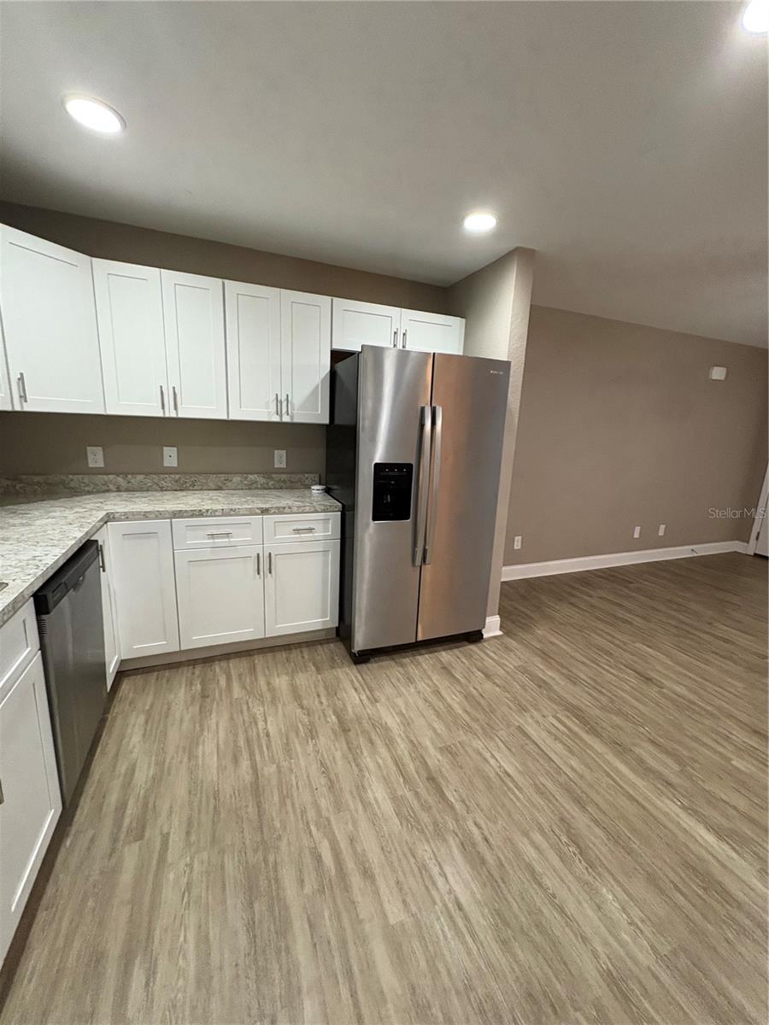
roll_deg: -2.7
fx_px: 415
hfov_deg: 85.7
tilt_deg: -11.4
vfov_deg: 102.1
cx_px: 384
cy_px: 512
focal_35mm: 14
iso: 400
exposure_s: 1/60
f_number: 2.2
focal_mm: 2.22
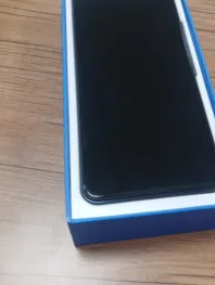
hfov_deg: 35.0
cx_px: 139
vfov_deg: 45.4
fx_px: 339
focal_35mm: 41
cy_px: 112
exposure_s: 1/50
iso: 250
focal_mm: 4
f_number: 1.8
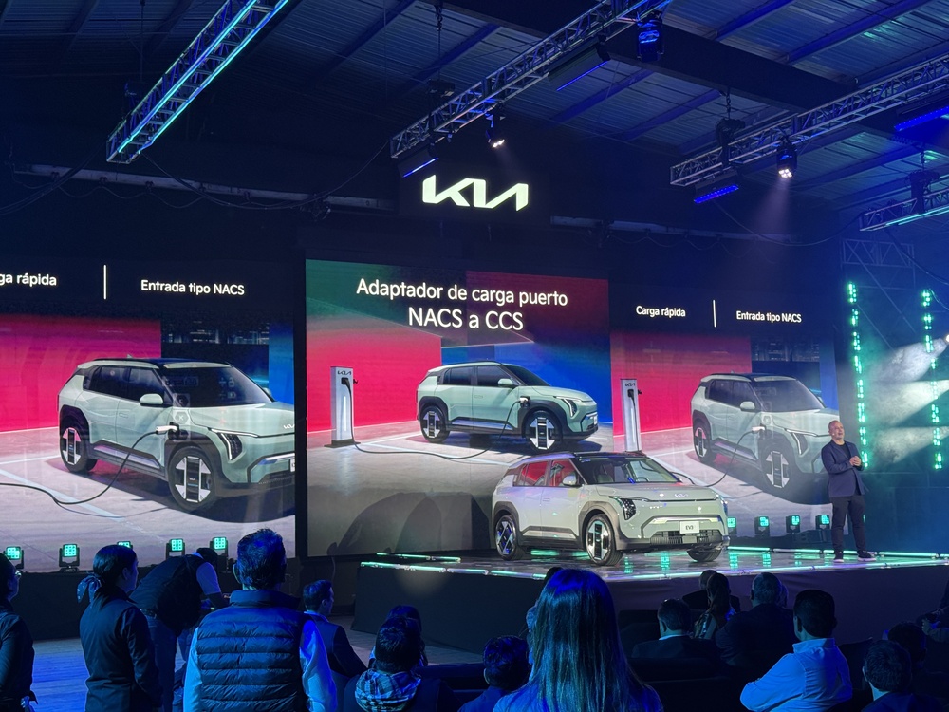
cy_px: 356
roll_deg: +1.5
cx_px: 474
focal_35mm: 48
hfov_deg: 39.7
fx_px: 1316
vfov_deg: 30.3
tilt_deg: +5.8
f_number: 1.78
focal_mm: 6.76
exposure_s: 1/80
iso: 125
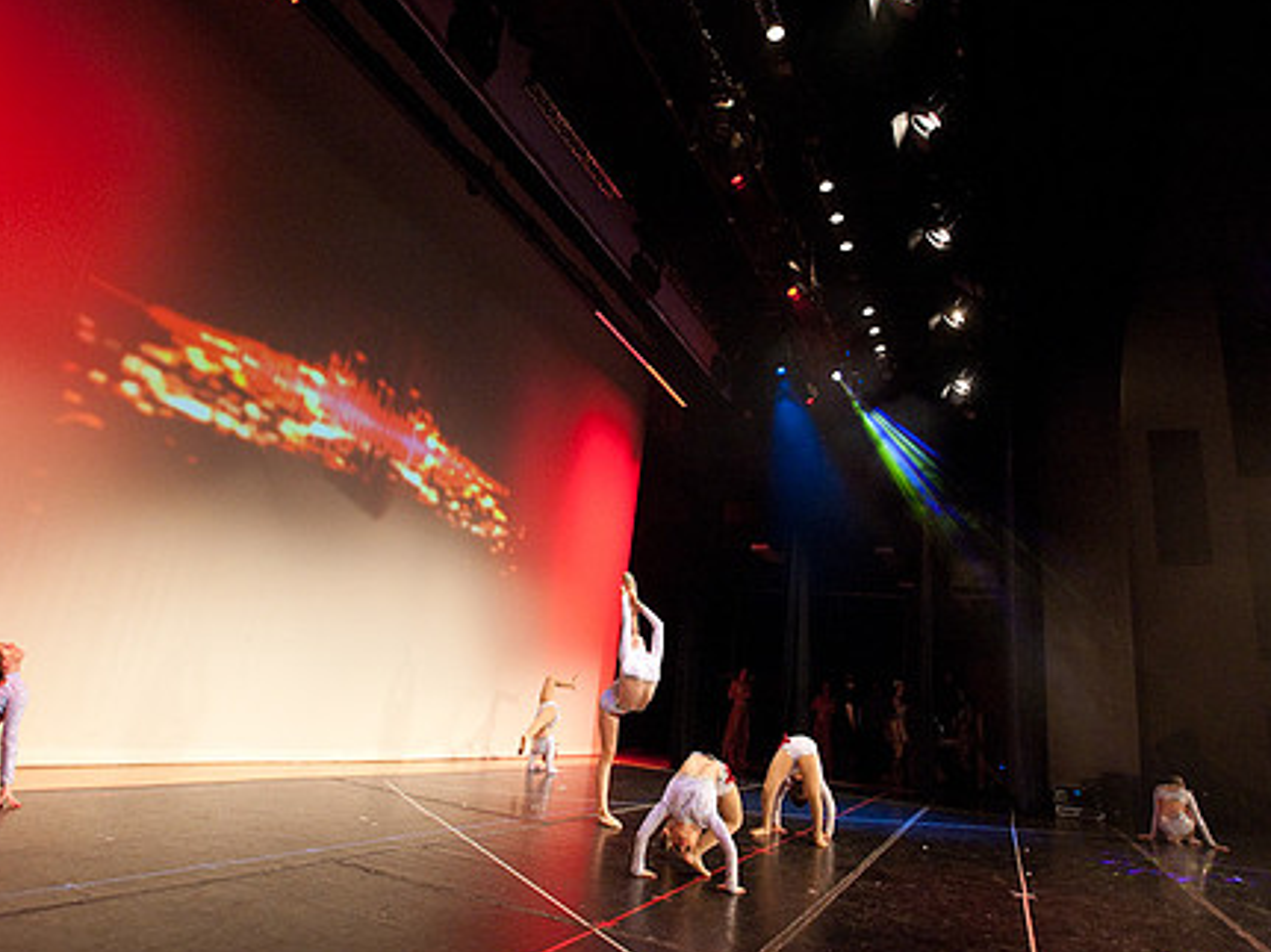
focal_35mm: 22
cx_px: 619
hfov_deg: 76.4
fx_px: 808
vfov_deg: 61.0
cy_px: 433
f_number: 4
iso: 3200
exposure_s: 1/200
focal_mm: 17
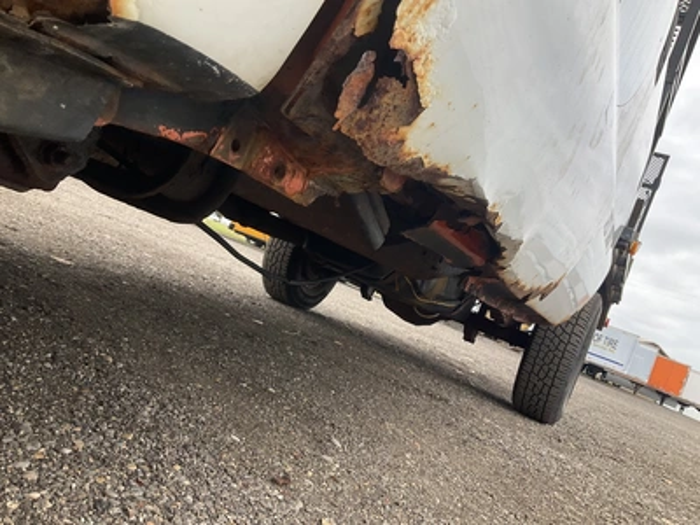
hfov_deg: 61.7
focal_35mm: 29
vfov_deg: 48.2
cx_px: 350
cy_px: 262
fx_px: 586
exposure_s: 1/277
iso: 25
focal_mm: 3
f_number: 1.8
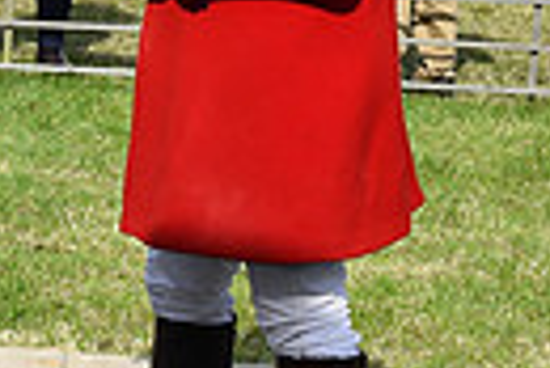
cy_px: 8
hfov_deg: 8.6
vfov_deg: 6.2
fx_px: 3411
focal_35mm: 223
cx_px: -652
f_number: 10
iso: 560
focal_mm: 50
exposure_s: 1/1250
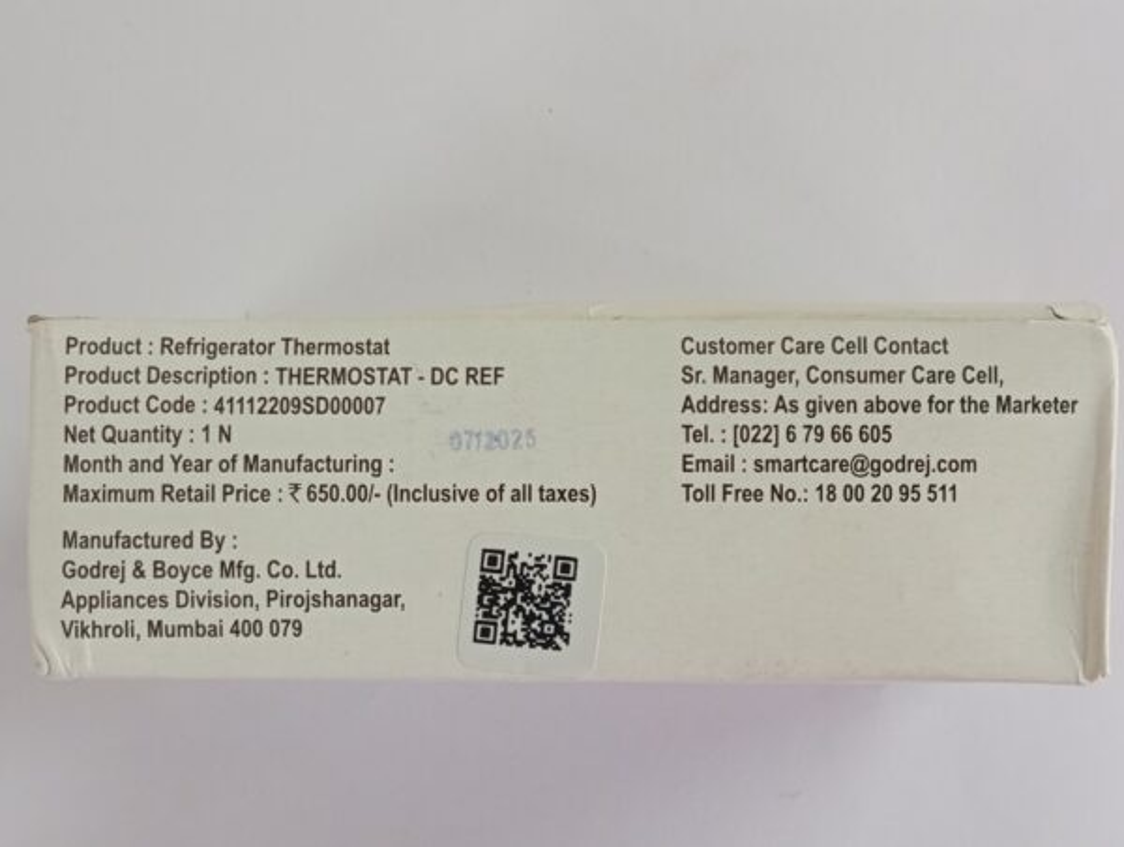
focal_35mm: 56
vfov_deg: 26.2
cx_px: 562
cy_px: 424
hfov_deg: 34.3
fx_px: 1821
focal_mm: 4.22
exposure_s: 1/50
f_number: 1.8
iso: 877
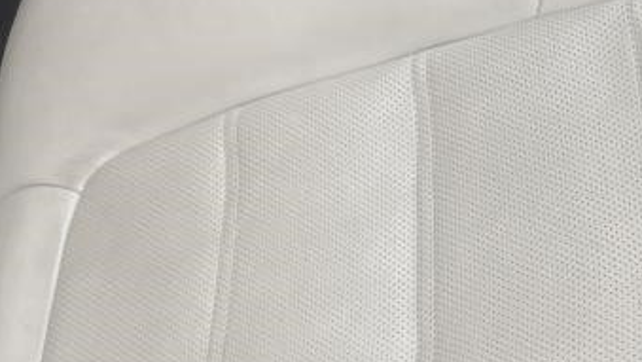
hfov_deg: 20.0
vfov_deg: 11.3
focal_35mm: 107
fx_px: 1822
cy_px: 127
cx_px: 271
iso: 32
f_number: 1.6
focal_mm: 4.2
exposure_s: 1/239
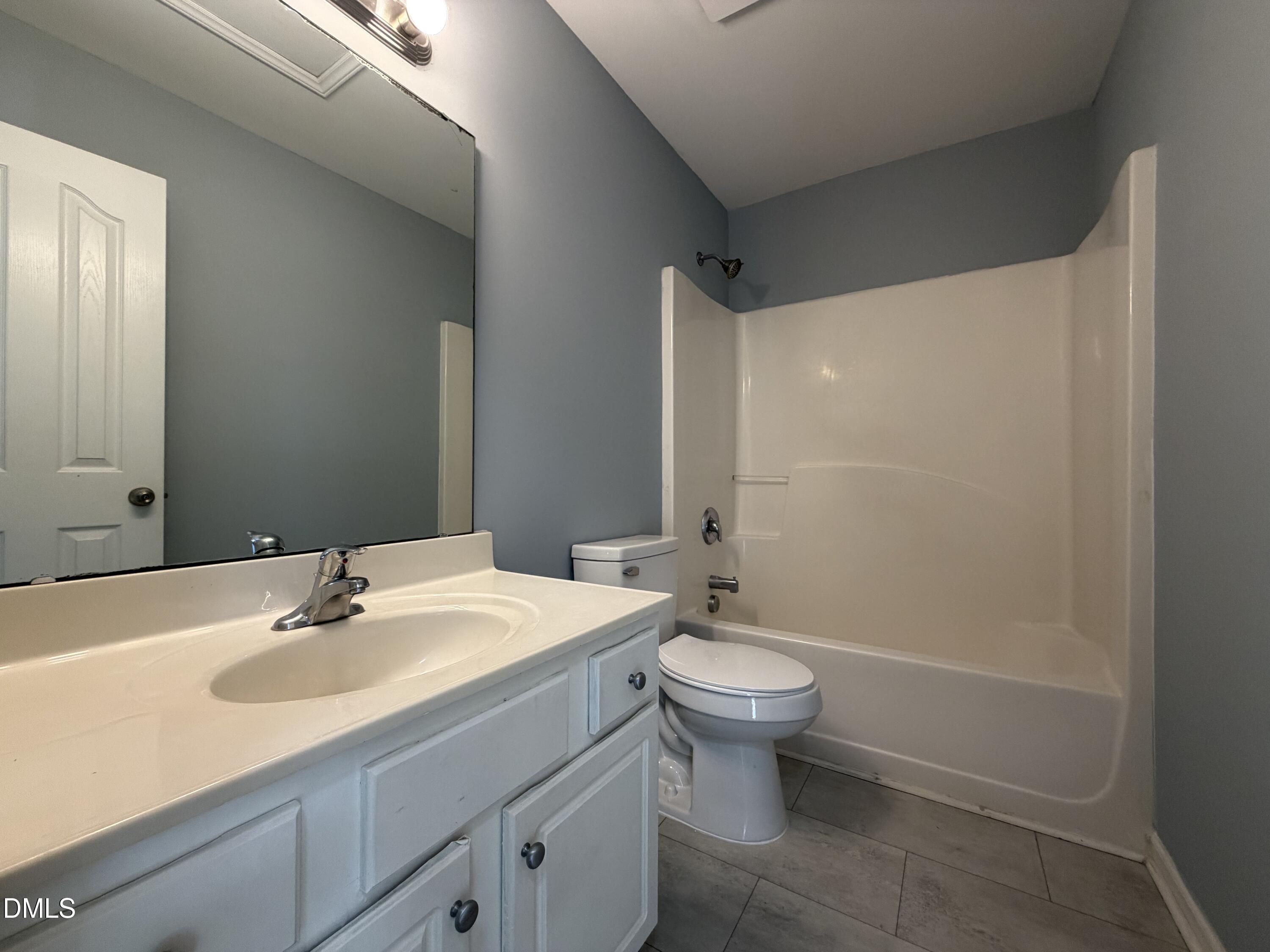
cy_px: 476
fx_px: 514
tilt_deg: -0.5
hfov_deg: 102.1
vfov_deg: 85.7
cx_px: 635
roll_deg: +0.2
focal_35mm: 14
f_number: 2.2
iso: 200
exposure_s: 1/60
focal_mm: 2.22
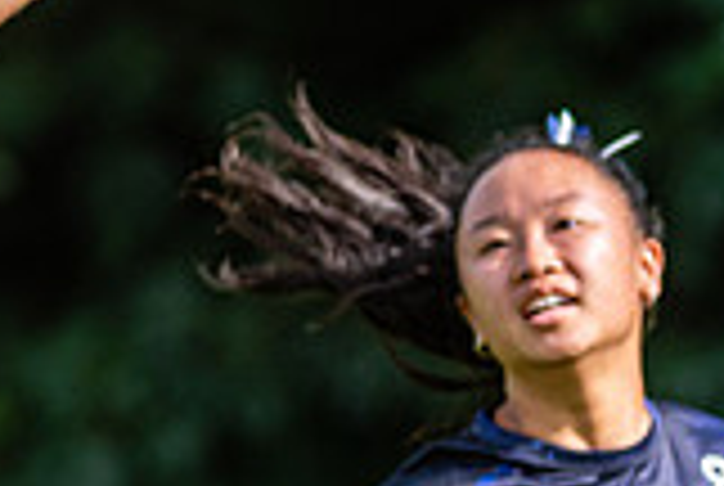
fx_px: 21760
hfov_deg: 1.9
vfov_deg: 1.3
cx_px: -99
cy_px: 34
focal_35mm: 1080
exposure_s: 1/1000
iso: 100
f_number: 4
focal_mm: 200
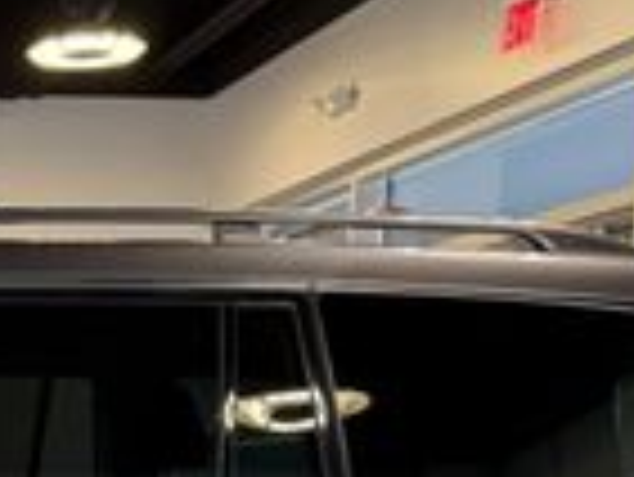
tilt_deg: -6.4
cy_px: 738
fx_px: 1998
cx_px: -315
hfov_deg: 16.4
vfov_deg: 12.8
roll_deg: -0.9
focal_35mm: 109
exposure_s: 1/120
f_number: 1.78
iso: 100
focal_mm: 6.76
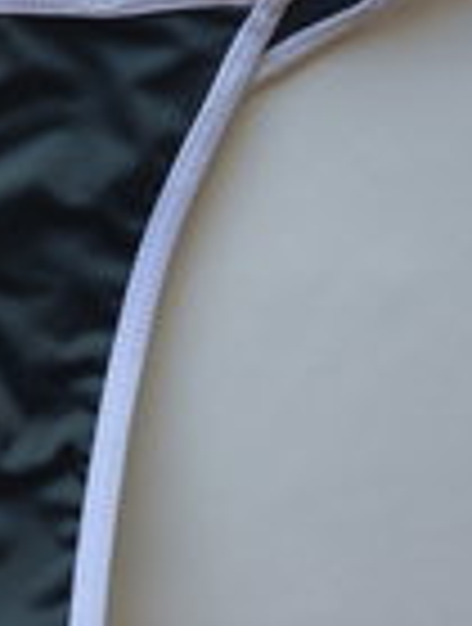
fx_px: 1593
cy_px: -295
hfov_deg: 16.3
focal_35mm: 88
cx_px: -54
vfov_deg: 19.5
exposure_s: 1/50
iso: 50
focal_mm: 5.4
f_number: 1.8
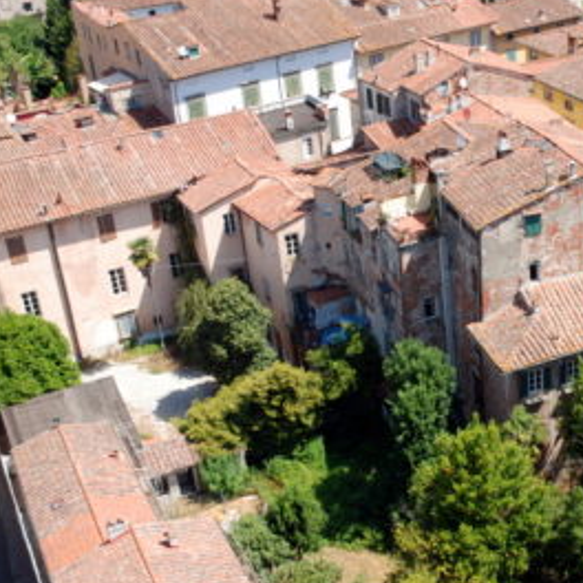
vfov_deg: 29.6
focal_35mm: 58
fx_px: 1105
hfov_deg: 28.7
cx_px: 492
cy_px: 290
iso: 100
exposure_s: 1/30
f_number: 16
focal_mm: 24
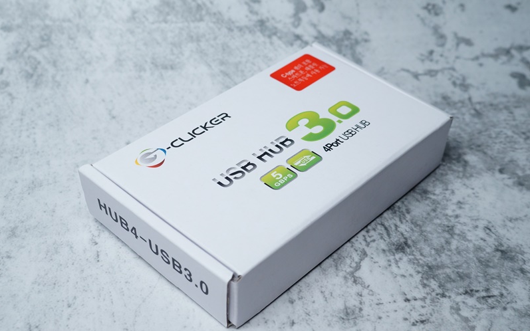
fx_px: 664
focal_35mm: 46
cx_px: 265
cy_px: 175
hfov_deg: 43.5
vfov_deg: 28.0
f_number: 7.1
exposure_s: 1/200
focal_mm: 30
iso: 400
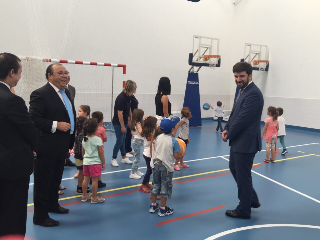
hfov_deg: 58.4
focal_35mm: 31
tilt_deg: -4.8
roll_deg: -1.8
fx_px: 287
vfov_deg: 45.4
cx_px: 165
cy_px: 115
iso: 50
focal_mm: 4.15
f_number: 2.2
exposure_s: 1/100
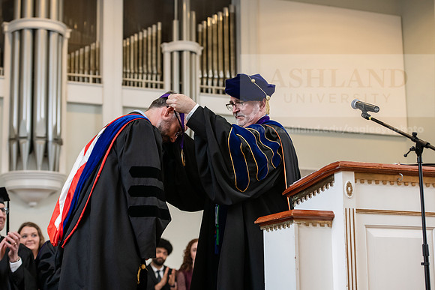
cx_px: 218
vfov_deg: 17.1
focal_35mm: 80
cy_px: 145
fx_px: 967
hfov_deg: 25.4
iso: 1600
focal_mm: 80
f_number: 4.5
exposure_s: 1/200
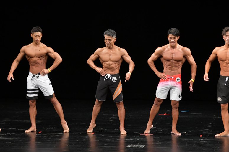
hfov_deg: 9.5
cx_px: 114
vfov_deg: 6.3
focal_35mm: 217
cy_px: 76
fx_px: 1380
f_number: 5.6
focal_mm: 145
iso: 3200
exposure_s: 1/400
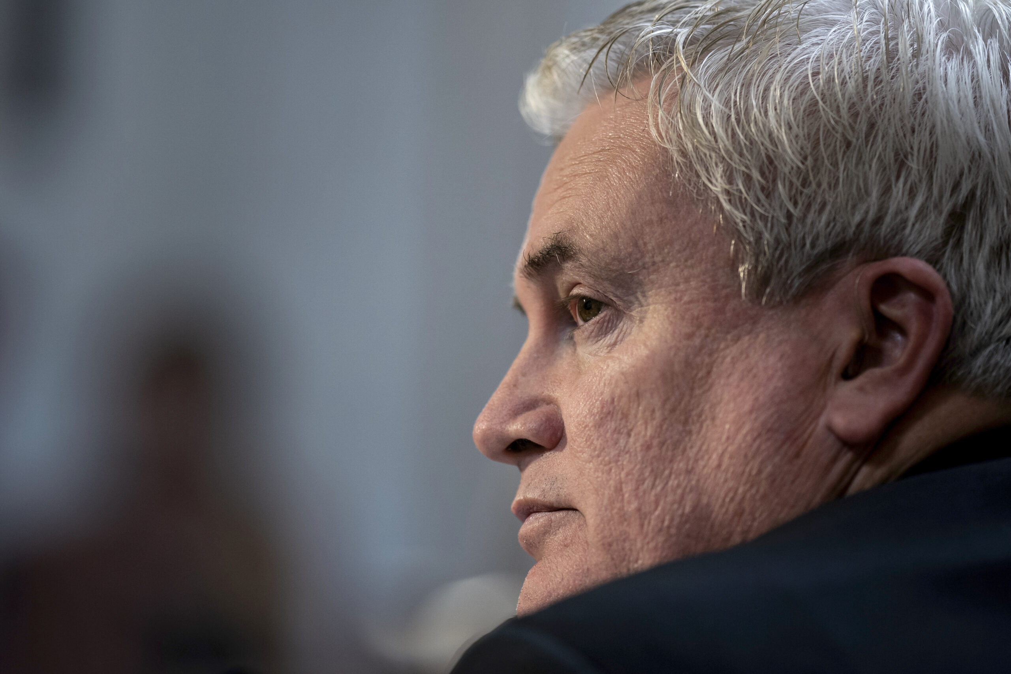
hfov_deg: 10.2
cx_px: 506
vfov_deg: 6.8
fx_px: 5673
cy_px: 337
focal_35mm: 202
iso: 1250
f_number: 1.8
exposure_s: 1/400
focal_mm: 135
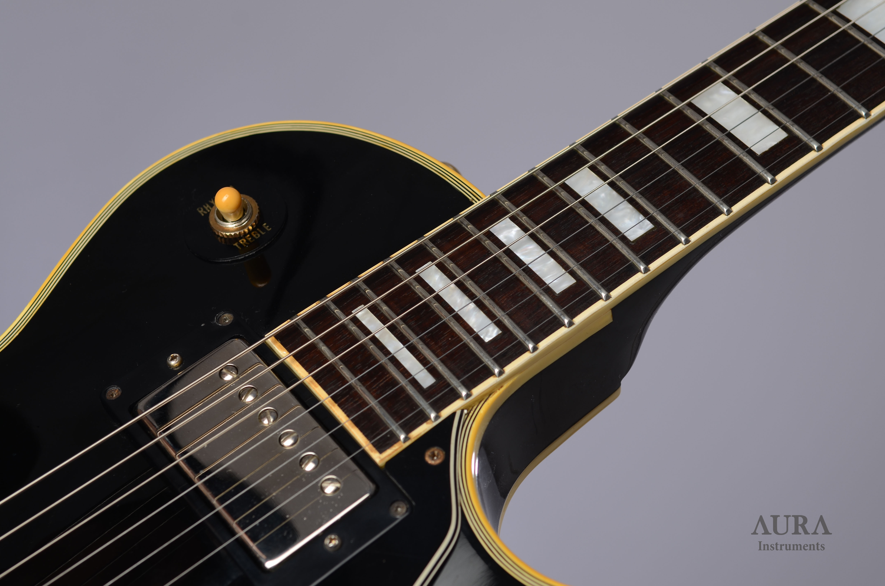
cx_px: 442
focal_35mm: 72
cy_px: 293
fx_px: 1766
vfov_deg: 18.8
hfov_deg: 28.1
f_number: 5.6
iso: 100
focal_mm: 48
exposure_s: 1/160
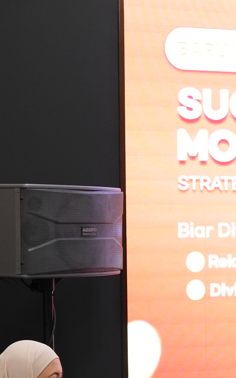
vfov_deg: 17.7
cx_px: 373
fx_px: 1204
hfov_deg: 10.7
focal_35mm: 117
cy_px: 281
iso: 1250
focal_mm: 28
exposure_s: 1/200
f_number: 3.2
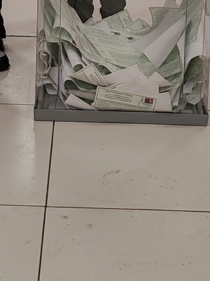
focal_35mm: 106
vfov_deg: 16.6
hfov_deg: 14.0
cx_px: 92
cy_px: -163
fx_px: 858
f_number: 1.9
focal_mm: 6.12
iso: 125
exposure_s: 1/100
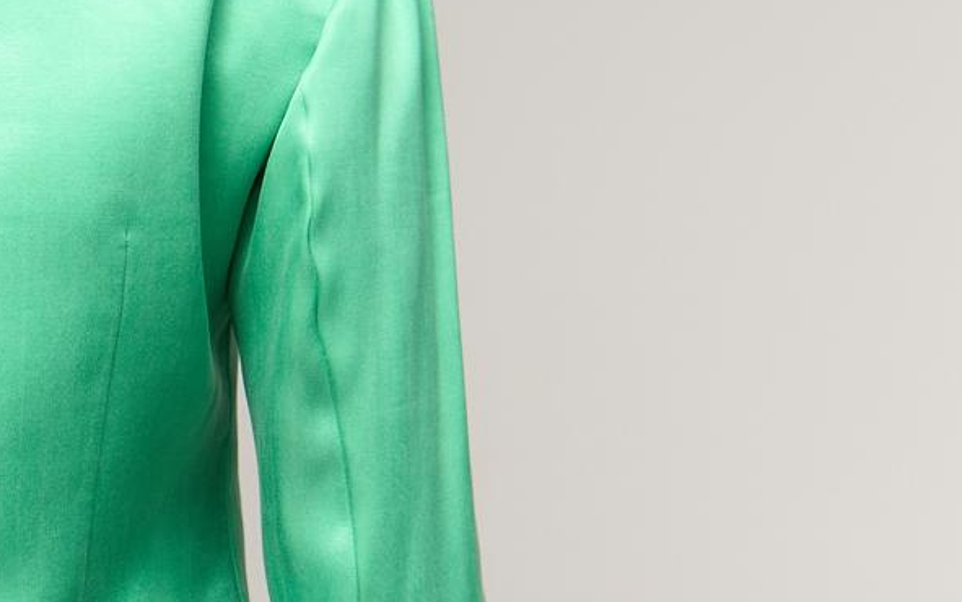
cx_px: -94
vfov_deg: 10.9
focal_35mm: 120
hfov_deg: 16.8
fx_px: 3148
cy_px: 371
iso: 125
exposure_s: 1/160
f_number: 4
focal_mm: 34
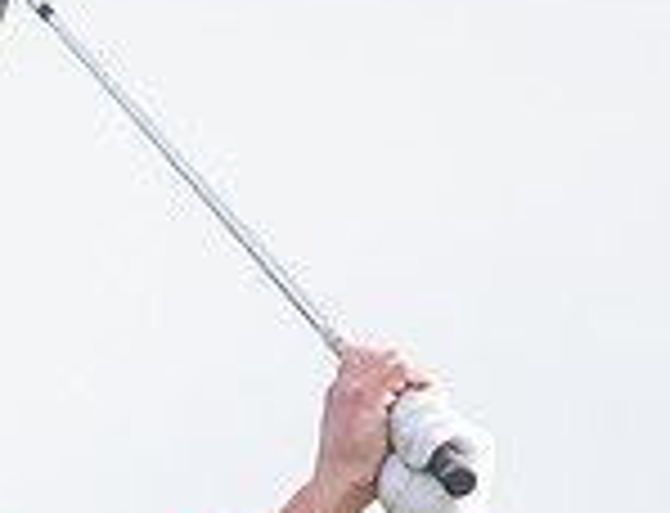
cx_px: -300
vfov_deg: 0.9
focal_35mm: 1722
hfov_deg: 1.1
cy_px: 1253
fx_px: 33573
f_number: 4
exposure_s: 1/2000
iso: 640
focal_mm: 300
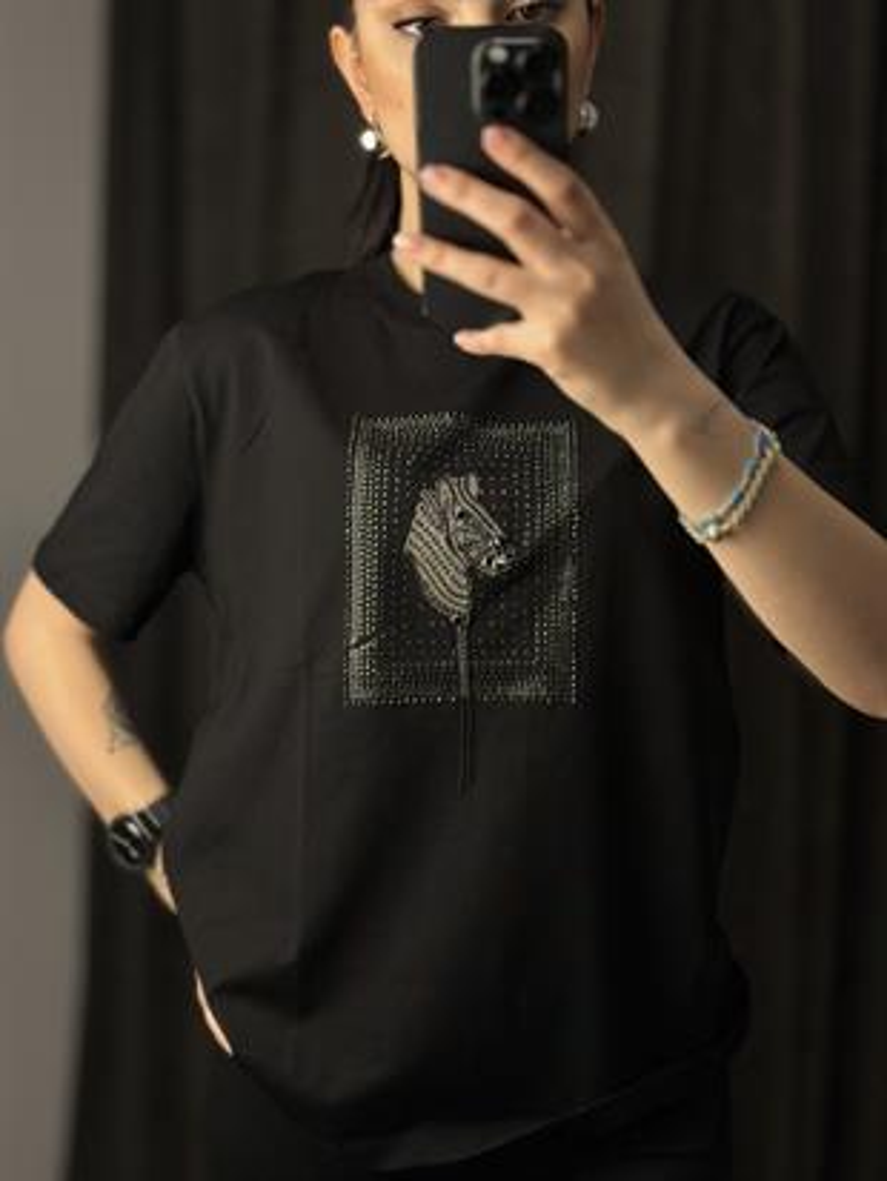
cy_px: 590
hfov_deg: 30.3
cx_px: 444
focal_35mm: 48
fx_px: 1639
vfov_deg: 39.6
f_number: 1.78
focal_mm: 6.86
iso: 80
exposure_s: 1/100
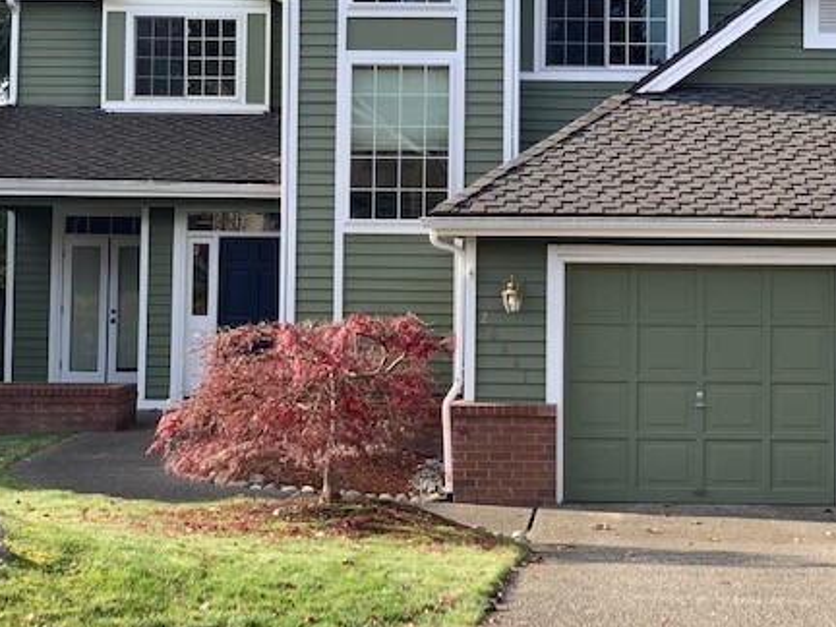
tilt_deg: +3.0
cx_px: 588
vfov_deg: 19.0
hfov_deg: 25.1
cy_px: 182
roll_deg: -0.6
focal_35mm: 77
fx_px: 1860
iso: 16
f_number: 2.4
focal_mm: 6
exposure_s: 1/174
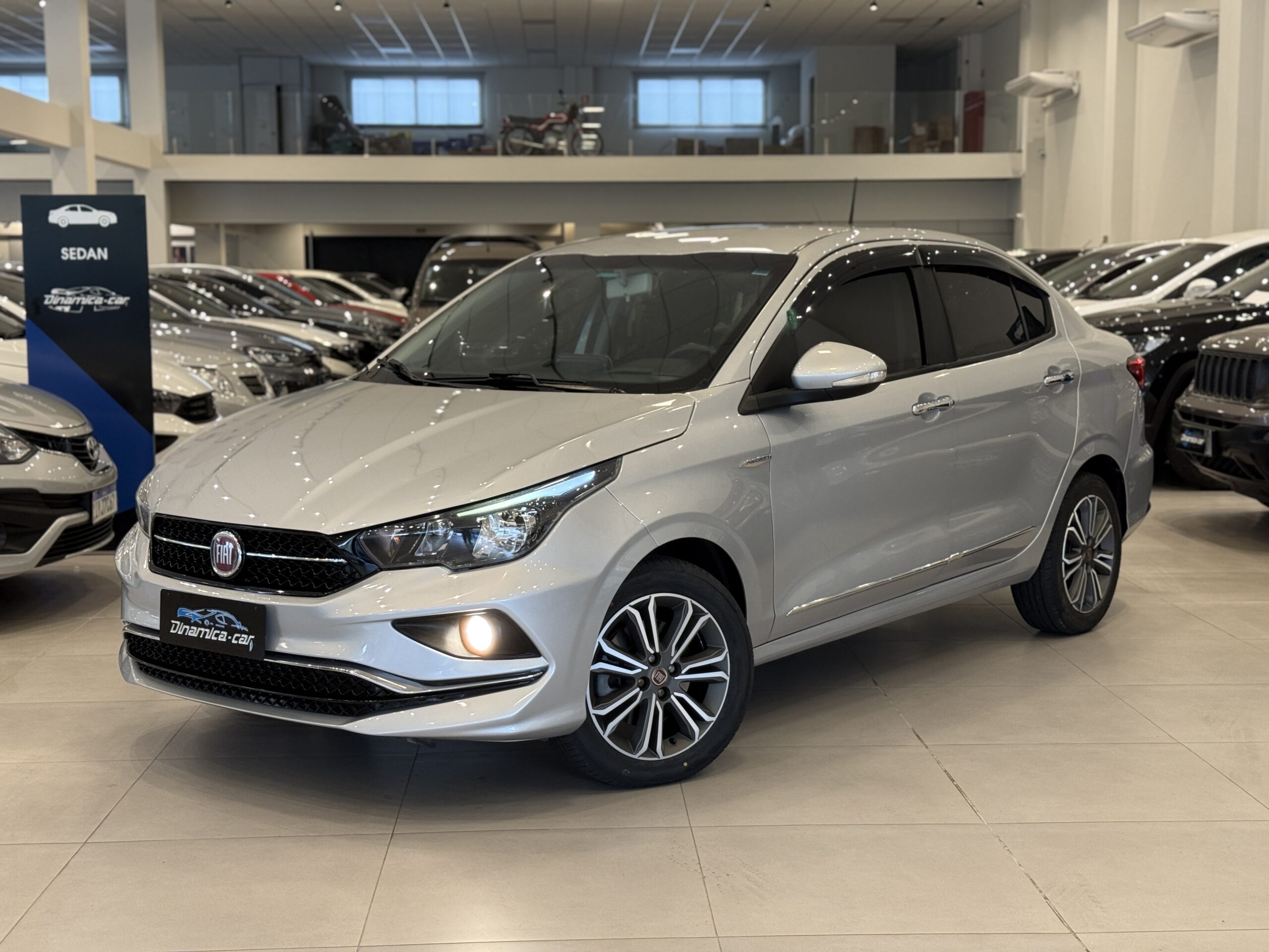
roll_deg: +0.1
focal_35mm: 48
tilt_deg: -5.4
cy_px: 476
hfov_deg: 39.7
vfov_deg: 30.3
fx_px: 1760
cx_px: 634
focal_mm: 6.76
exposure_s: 1/60
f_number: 1.78
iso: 125
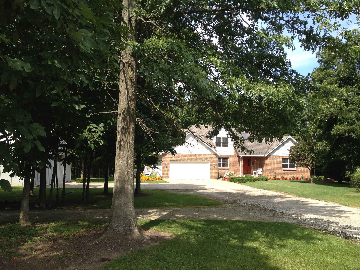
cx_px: 180
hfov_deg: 52.6
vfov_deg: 40.7
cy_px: 135
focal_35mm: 35
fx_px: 364
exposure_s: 1/690
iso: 50
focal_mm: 4.28
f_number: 2.4
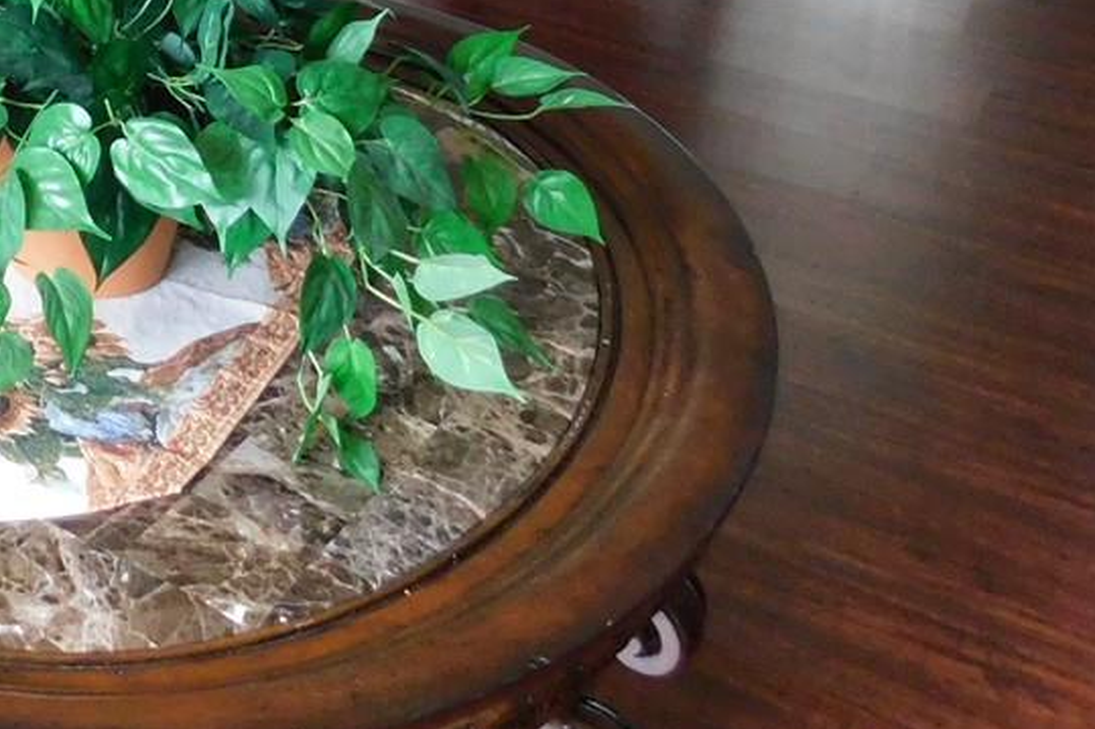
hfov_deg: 24.5
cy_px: -463
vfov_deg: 16.8
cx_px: -360
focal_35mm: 71
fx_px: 2159
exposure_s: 1/30
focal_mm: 4
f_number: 3
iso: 400
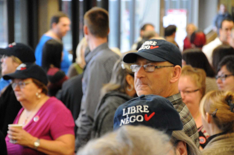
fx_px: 1023
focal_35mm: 158
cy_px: 78
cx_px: 117
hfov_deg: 13.1
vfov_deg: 8.7
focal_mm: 105
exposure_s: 1/30
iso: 2800
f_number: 5.6
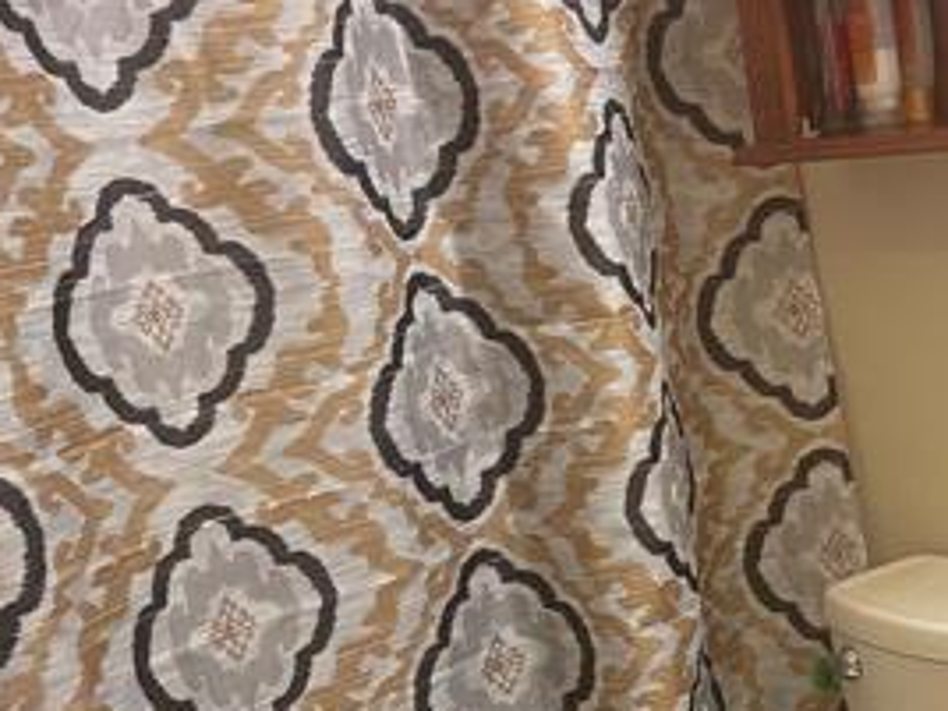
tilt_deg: -16.5
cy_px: 506
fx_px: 1698
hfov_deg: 30.3
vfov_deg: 23.5
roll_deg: +7.6
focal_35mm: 62
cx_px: 792
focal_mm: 5.1
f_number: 1.6
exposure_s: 1/60
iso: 320
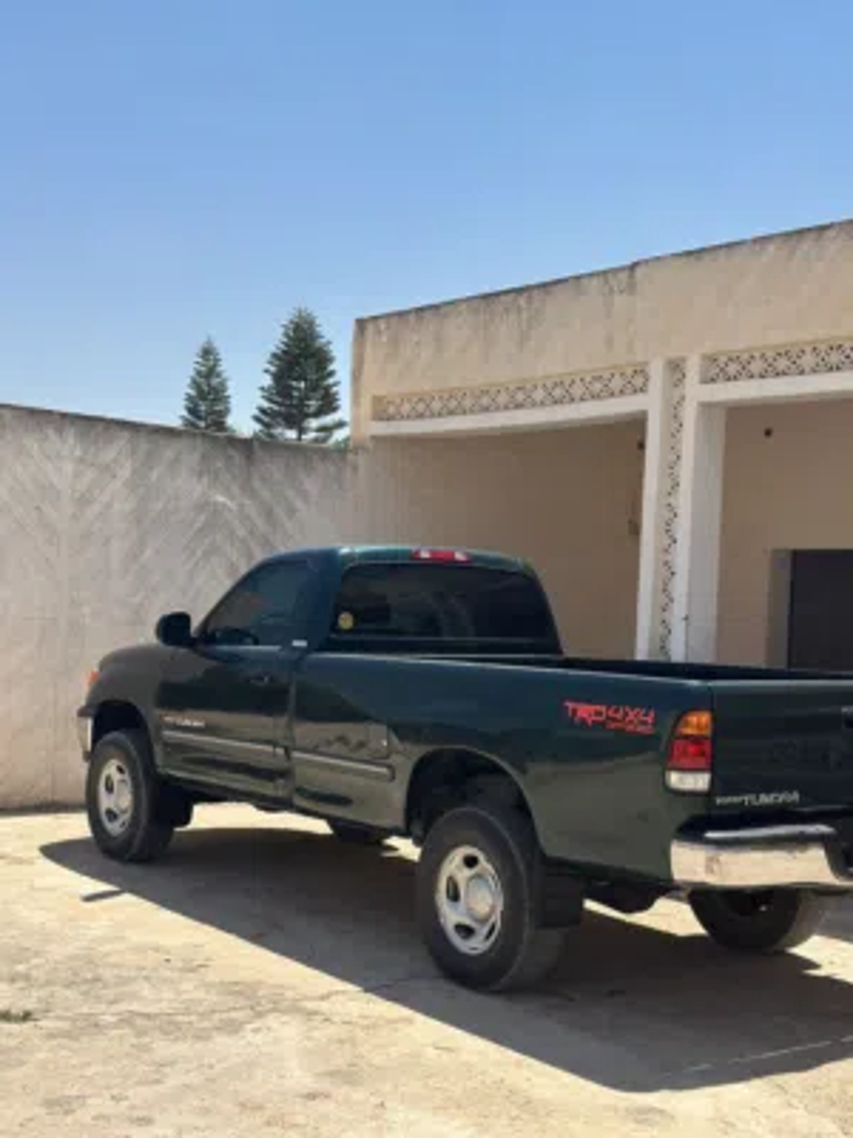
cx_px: 426
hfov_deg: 30.3
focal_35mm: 48
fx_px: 1577
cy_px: 569
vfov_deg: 39.7
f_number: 1.78
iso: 80
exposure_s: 1/5556
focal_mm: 6.86
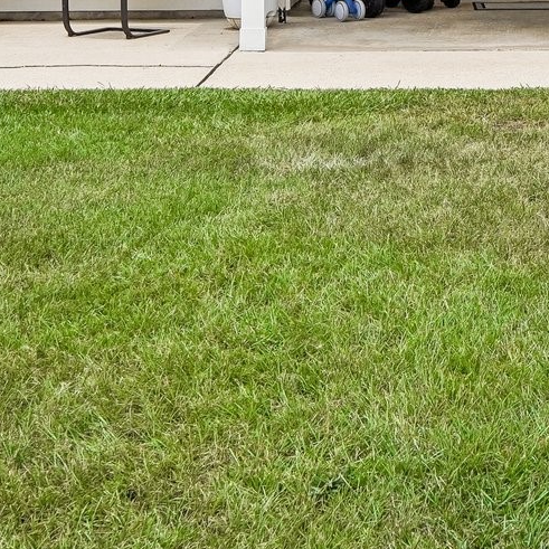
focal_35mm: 85
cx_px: 551
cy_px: -158
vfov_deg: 19.0
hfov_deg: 19.8
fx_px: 1525
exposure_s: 1/1000
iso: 500
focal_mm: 24
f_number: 8
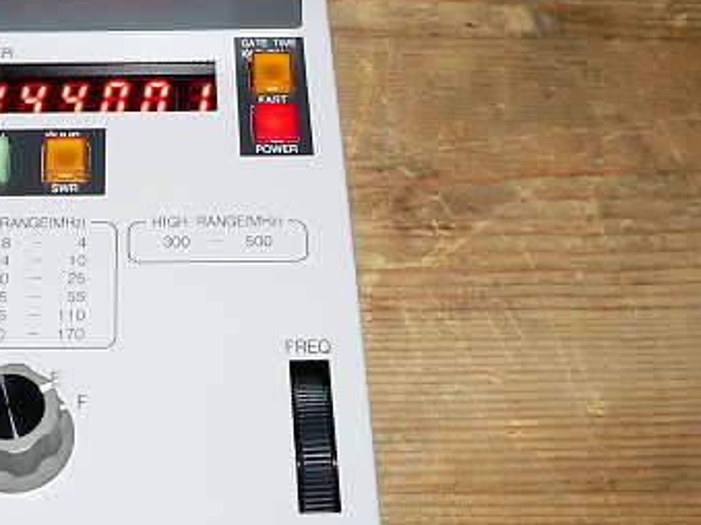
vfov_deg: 21.4
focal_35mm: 68
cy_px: 136
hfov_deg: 27.8
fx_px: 1377
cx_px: 108
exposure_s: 1/30
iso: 100
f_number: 2.8
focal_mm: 6
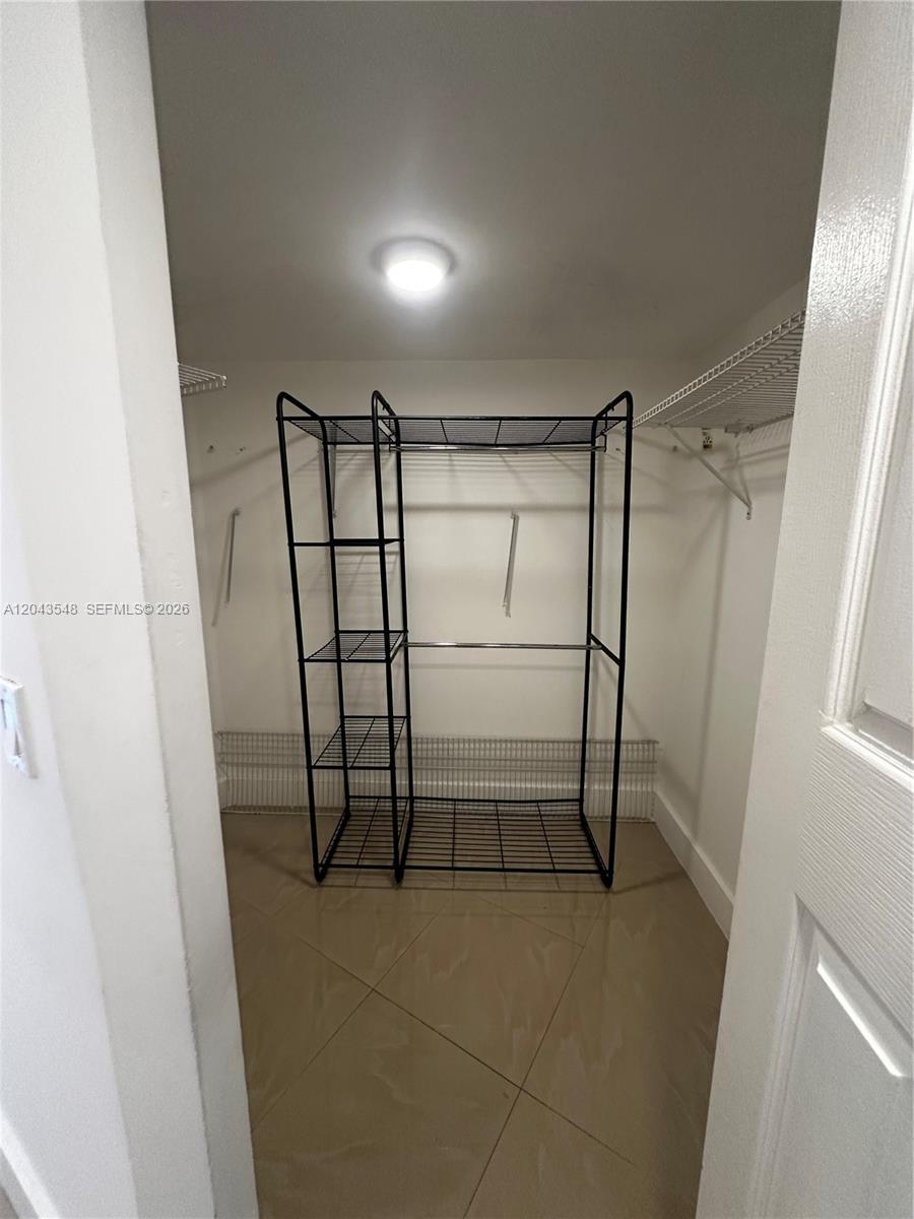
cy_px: 610
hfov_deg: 85.7
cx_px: 457
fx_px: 493
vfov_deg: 102.1
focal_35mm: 14
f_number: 2.2
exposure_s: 1/60
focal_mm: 2.22
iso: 200
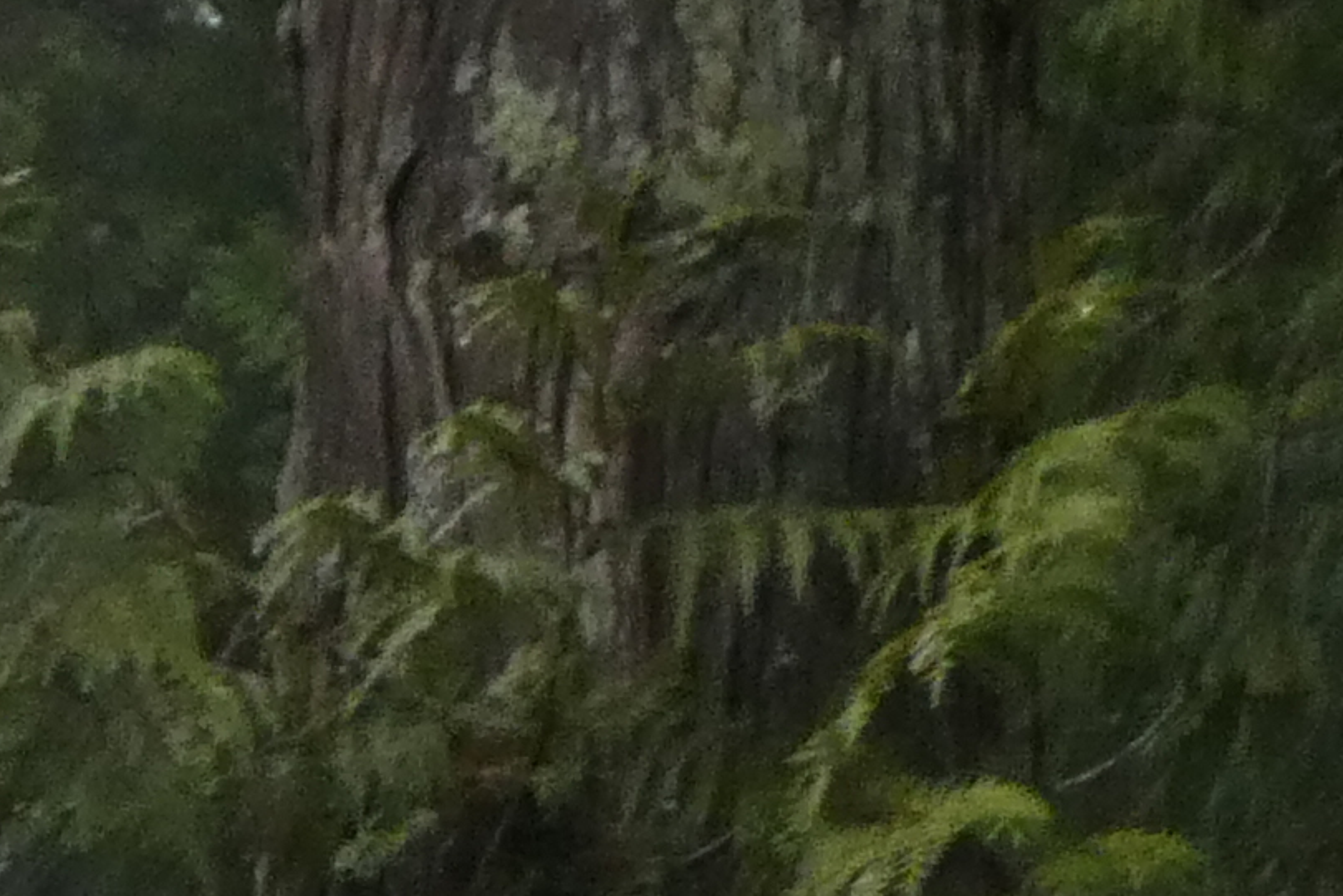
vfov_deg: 4.9
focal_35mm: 266
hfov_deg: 7.5
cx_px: -1071
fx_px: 9924
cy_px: 2658
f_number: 3.8
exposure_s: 1/80
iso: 500
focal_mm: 7.2
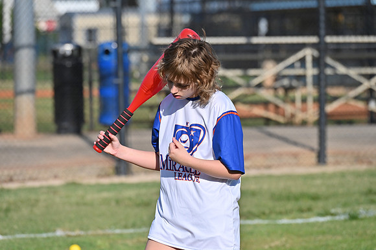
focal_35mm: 200
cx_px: 188
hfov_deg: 10.3
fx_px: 2088
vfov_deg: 6.9
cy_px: 125
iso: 560
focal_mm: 200
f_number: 6.3
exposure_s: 1/8000
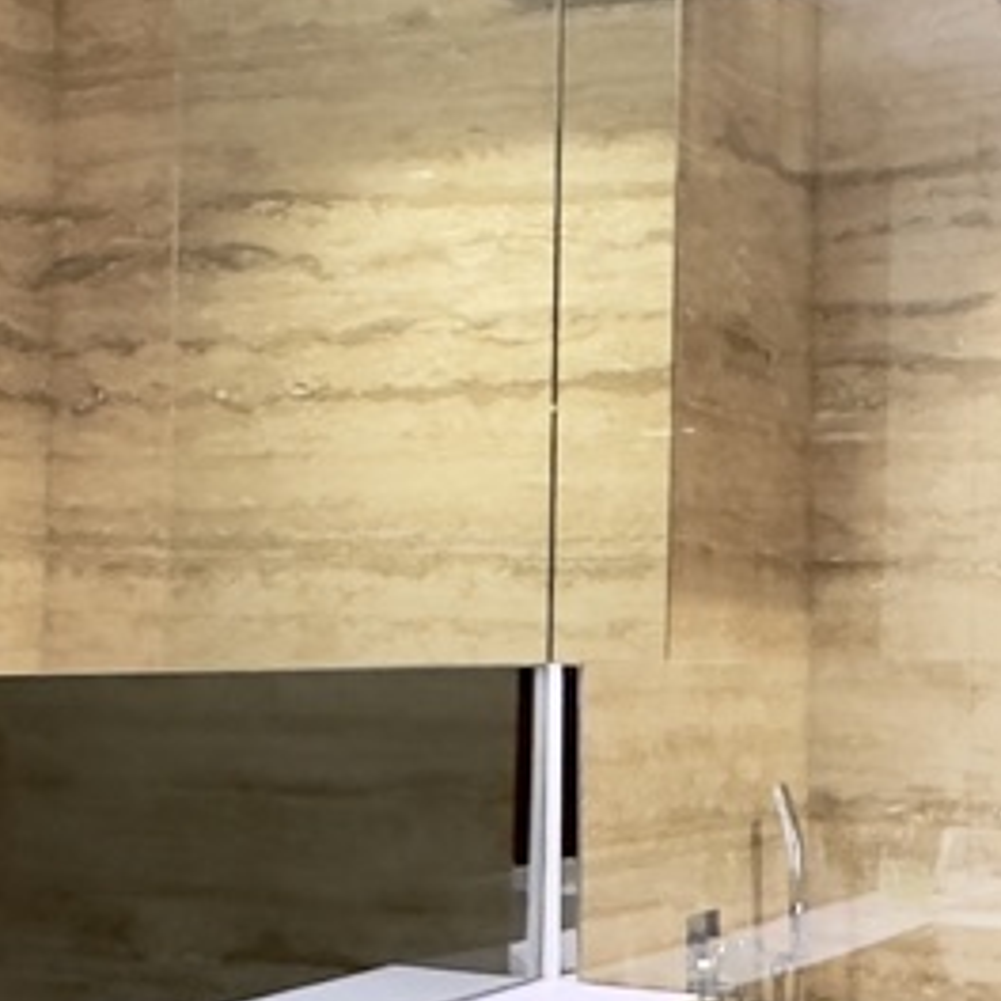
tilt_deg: -0.8
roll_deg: -0.8
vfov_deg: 22.9
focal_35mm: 75
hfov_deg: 22.9
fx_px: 2454
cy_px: 679
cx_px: 296
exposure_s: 1/50
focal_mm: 2.22
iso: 400
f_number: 2.2
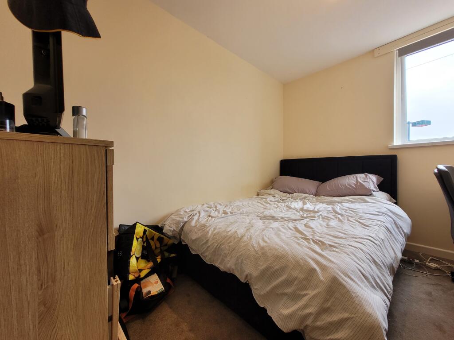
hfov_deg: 106.2
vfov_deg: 89.9
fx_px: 170
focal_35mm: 13
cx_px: 227
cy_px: 170
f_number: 2.2
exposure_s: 1/50
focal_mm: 1.74
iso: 100
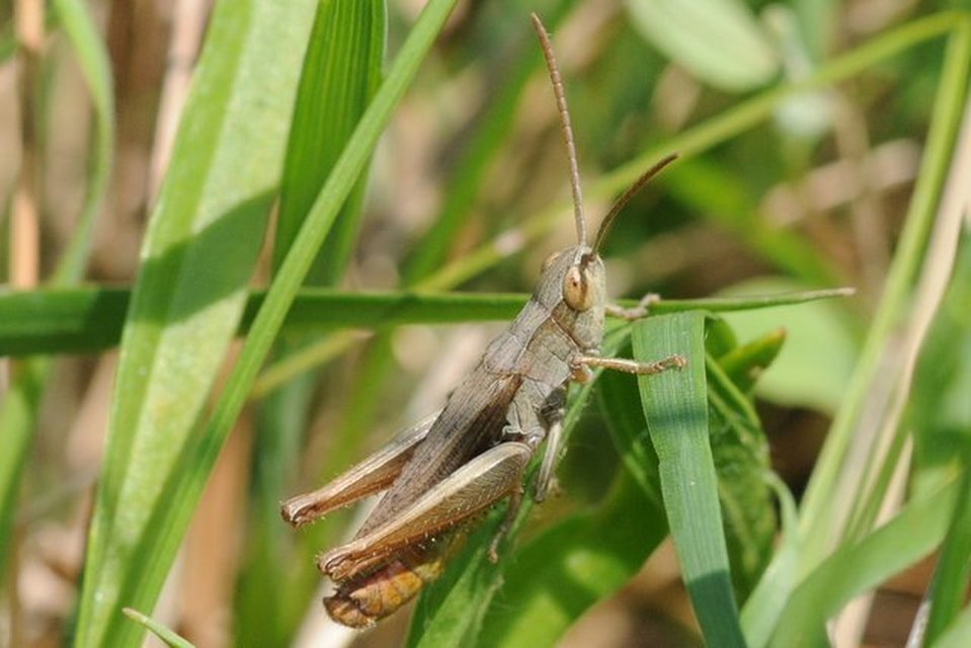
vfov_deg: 8.7
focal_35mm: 158
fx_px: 4249
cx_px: 486
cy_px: 324
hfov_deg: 13.0
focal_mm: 105
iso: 500
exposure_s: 1/500
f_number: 13
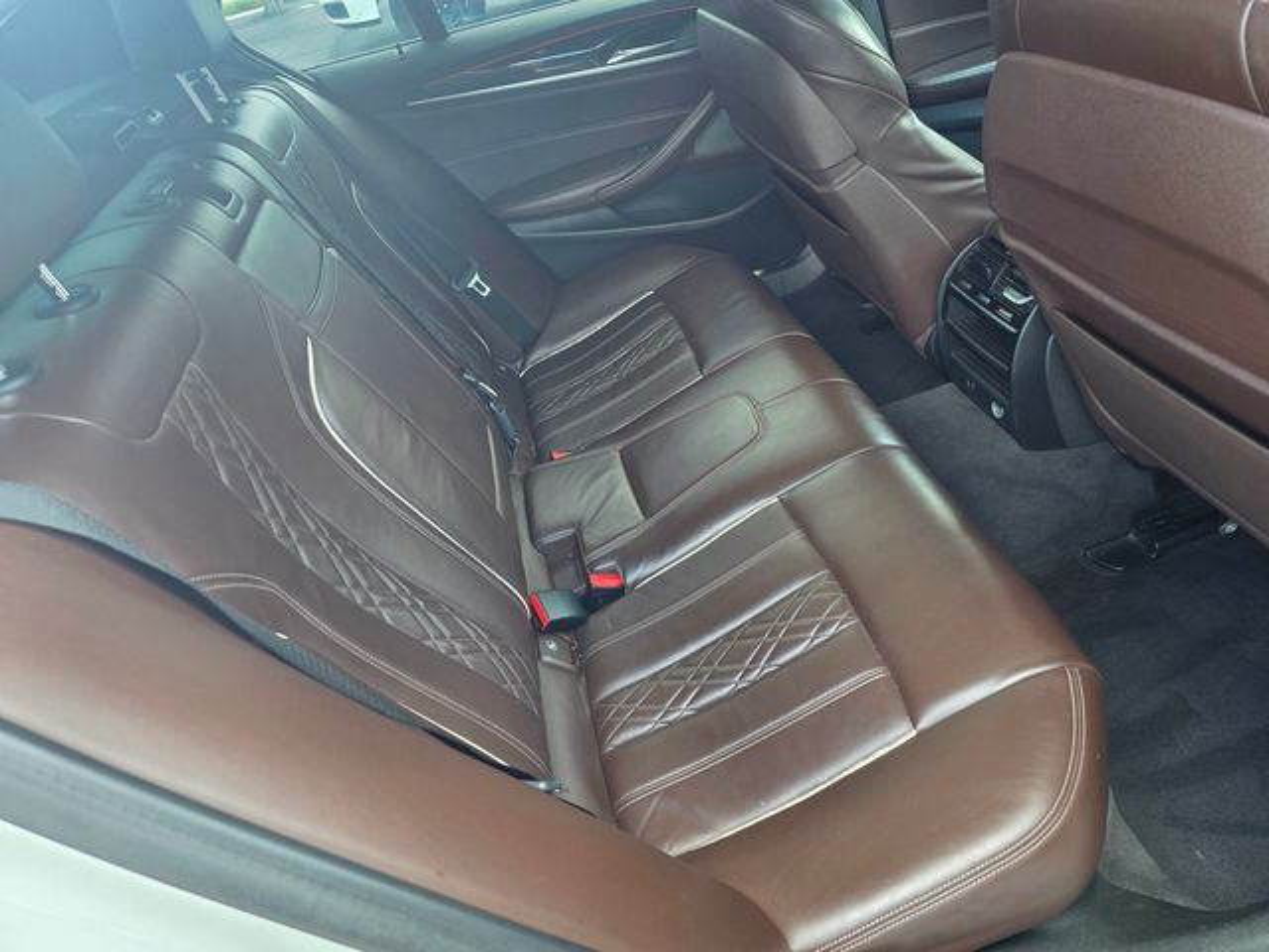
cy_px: 476
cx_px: 634
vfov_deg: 58.9
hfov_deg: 73.9
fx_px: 843
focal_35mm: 23
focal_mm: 6.3
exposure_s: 1/180
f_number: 1.7
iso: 100
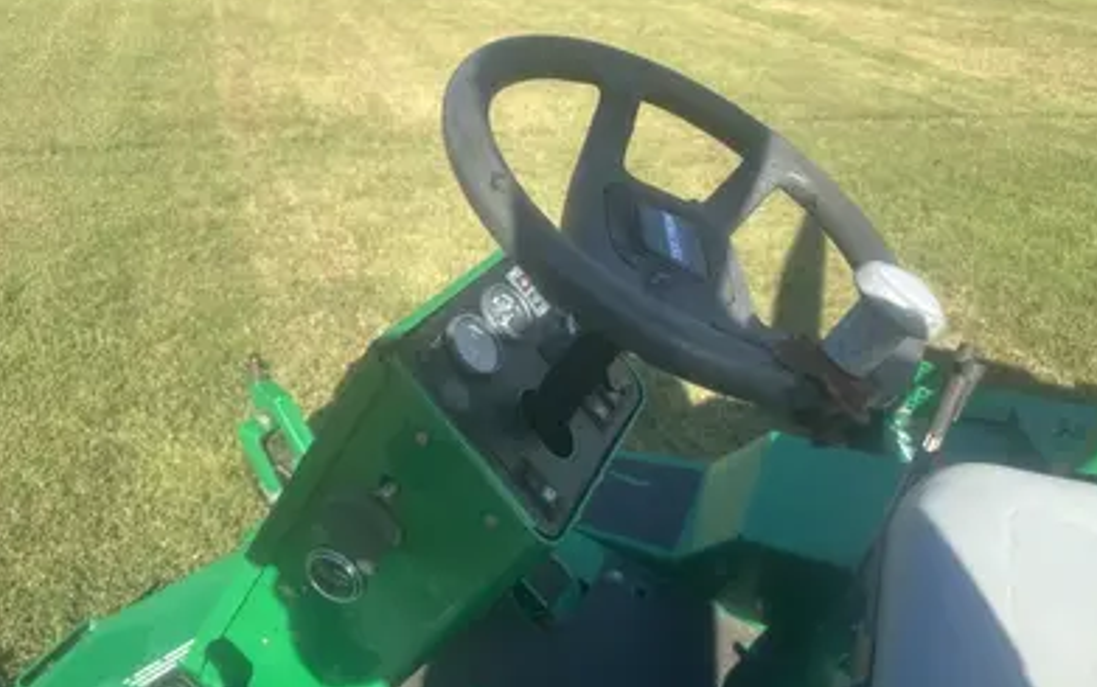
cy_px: 401
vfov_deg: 47.5
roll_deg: -5.0
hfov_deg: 70.4
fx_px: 778
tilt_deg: -33.8
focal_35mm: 26
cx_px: 547
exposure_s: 1/1473
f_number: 1.78
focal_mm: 6.86
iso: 80
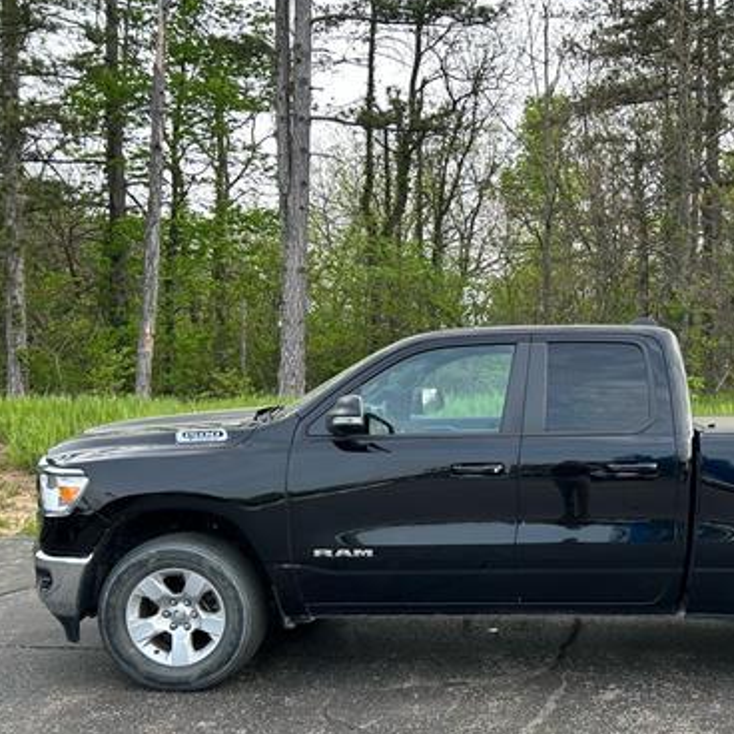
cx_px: 558
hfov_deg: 40.6
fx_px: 960
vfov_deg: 41.6
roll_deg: +0.1
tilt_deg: -1.7
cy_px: 449
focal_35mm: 40
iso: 50
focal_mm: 5.7
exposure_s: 1/509
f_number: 1.5
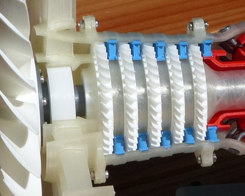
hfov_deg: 8.0
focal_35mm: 240
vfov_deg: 6.4
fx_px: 1740
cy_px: 174
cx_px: 268
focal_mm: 12.5
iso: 160
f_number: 6.3
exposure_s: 1/1600
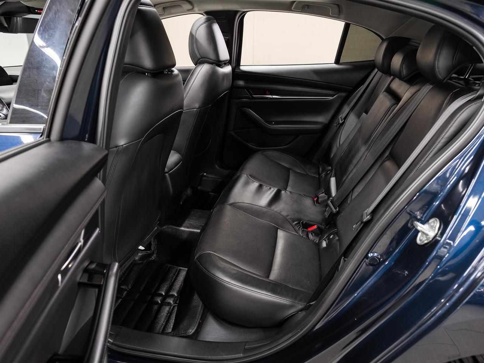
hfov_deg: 67.4
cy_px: 182
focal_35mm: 26
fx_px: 363
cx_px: 242
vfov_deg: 53.1
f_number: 5.6
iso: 100
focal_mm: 24
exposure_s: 1/1.25
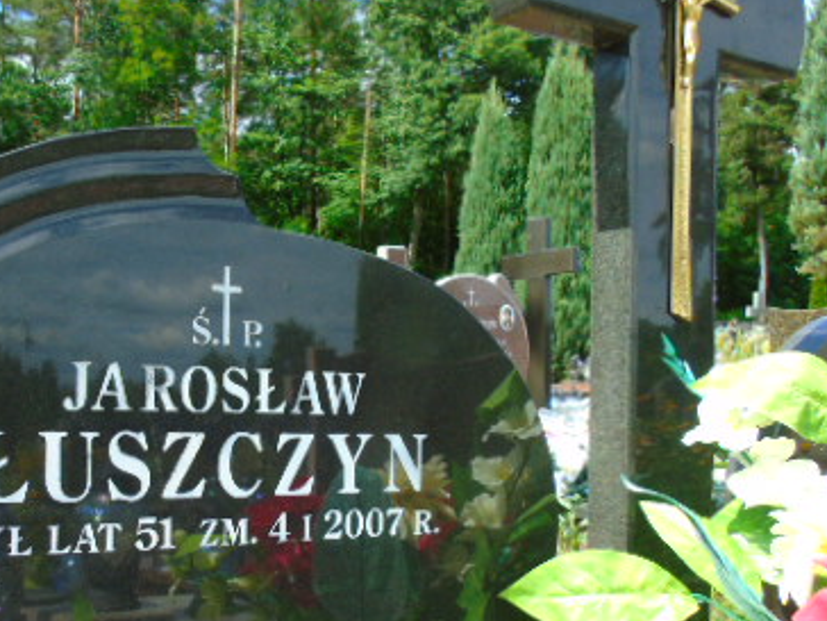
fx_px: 1051
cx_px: 275
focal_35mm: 44
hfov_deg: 42.4
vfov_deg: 32.5
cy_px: 425
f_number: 3.4
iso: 80
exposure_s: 1/400
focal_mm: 4.4
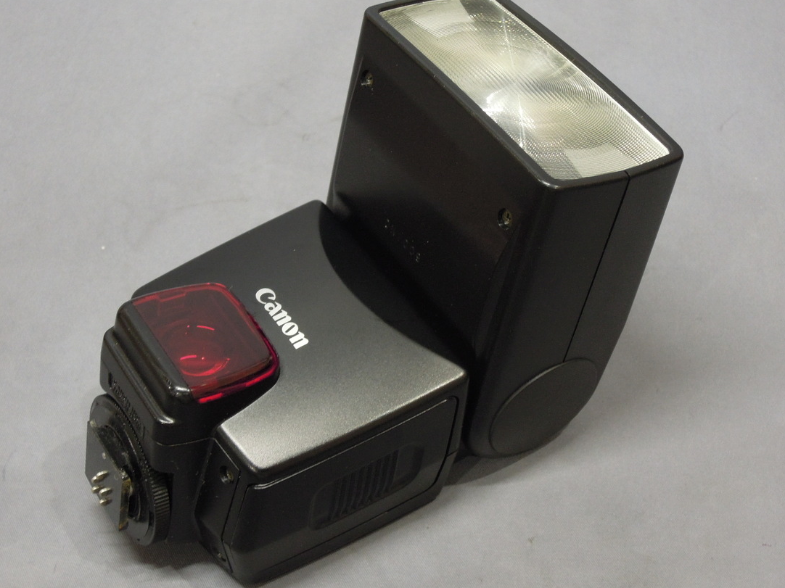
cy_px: 283
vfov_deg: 24.0
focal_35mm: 61
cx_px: 387
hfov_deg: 31.7
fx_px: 1383
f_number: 4.5
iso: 400
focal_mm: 9.9
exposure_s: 1/25
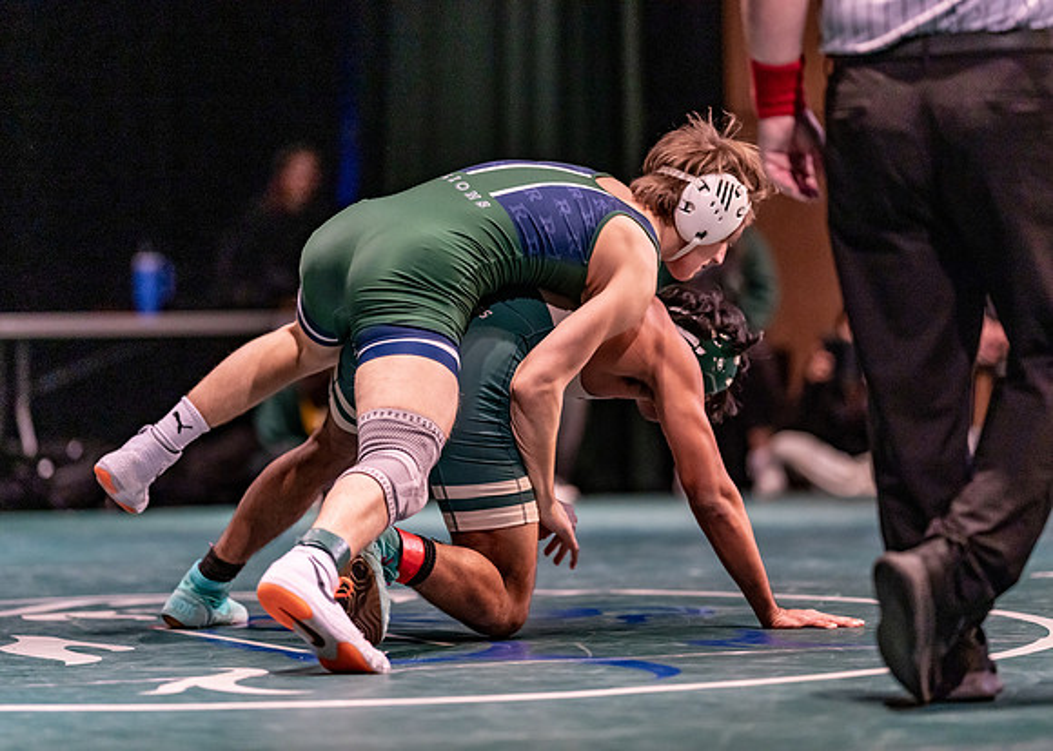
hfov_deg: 14.2
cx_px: 526
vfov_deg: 10.2
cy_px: 376
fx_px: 4229
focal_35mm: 141
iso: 2000
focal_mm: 135
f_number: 1.8
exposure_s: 1/800
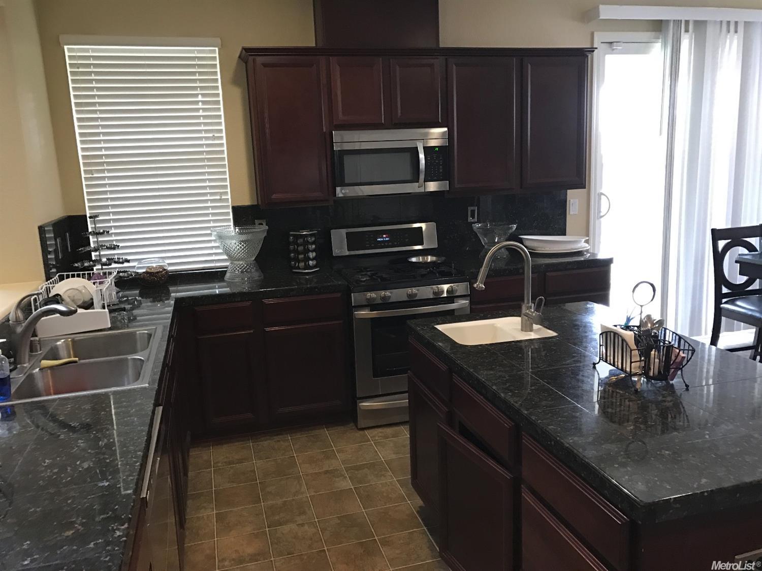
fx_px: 616
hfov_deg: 63.5
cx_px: 381
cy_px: 286
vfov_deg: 49.7
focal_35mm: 28
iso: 100
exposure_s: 1/12
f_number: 1.8
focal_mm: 3.99
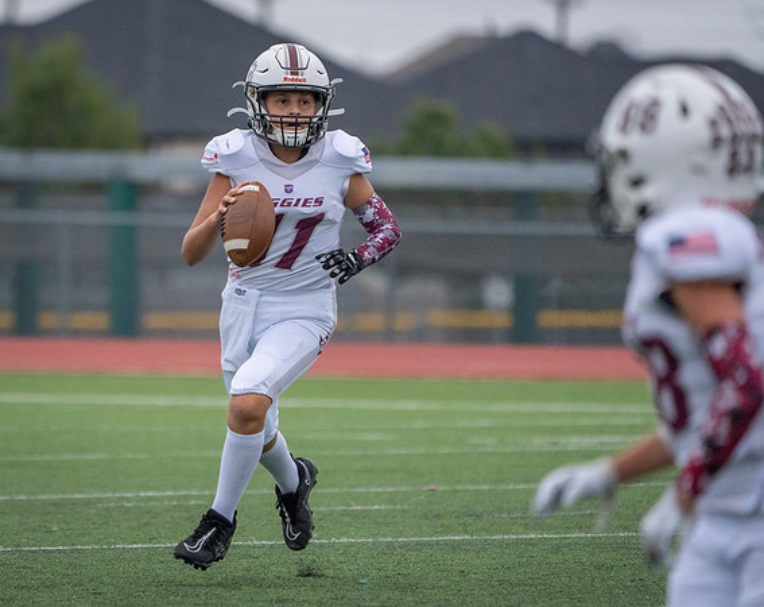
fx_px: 12289
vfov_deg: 2.8
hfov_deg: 3.6
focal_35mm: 545
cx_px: 211
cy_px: 290
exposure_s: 1/1250
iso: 5000
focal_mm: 400
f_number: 5.6
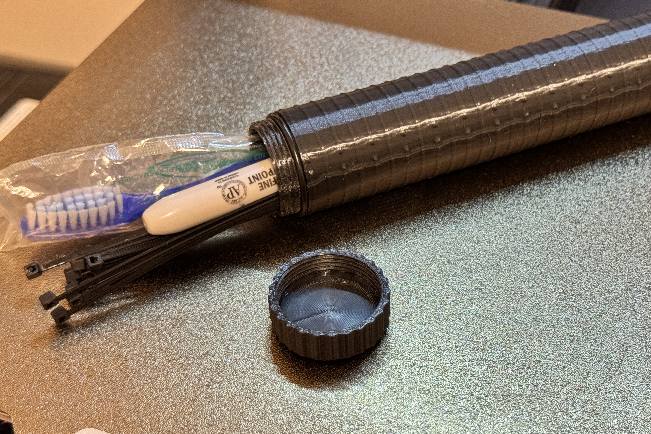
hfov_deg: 32.3
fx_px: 1121
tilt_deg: -40.8
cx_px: 377
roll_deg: -0.2
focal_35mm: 62
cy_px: 200
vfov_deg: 21.9
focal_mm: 6.86
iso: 320
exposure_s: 1/40
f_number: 1.78
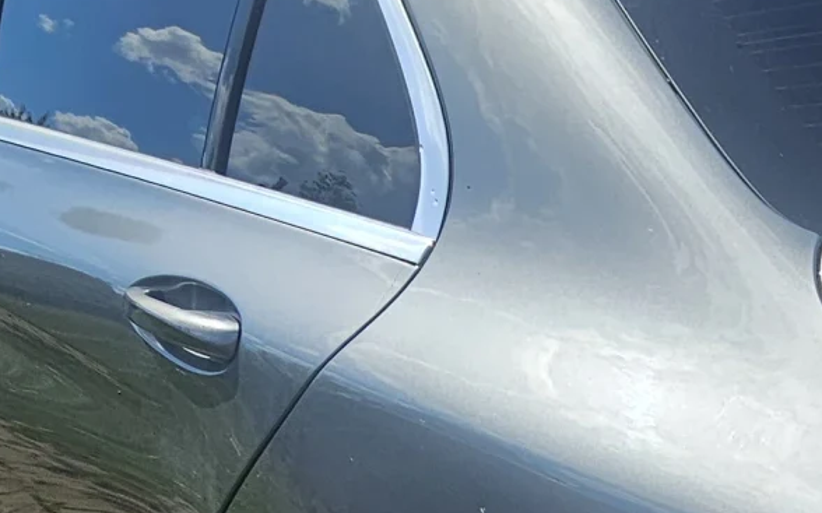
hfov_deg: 30.1
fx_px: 1344
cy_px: 862
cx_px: 928
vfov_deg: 18.1
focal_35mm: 60
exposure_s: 1/1399
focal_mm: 2.2
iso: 50
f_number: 2.2
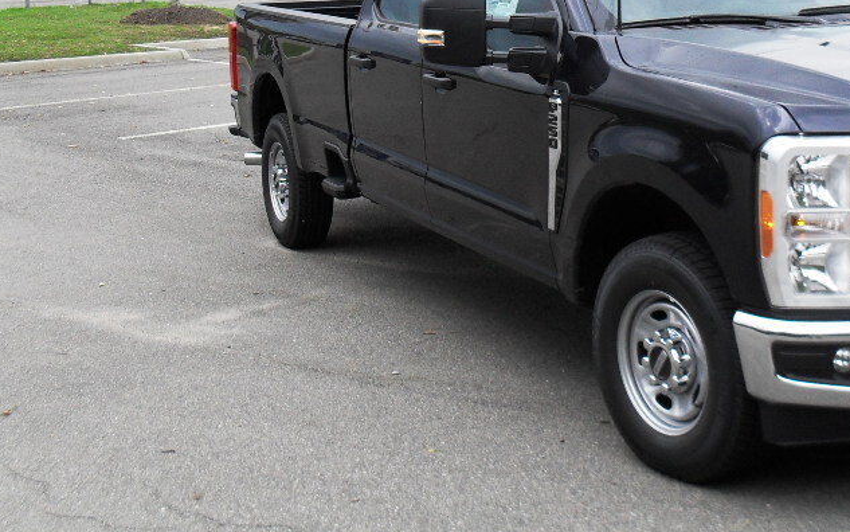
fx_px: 1390
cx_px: 645
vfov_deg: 21.3
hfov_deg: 33.3
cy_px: 93
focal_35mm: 60
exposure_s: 1/500
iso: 100
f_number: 3.2
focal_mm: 6.3
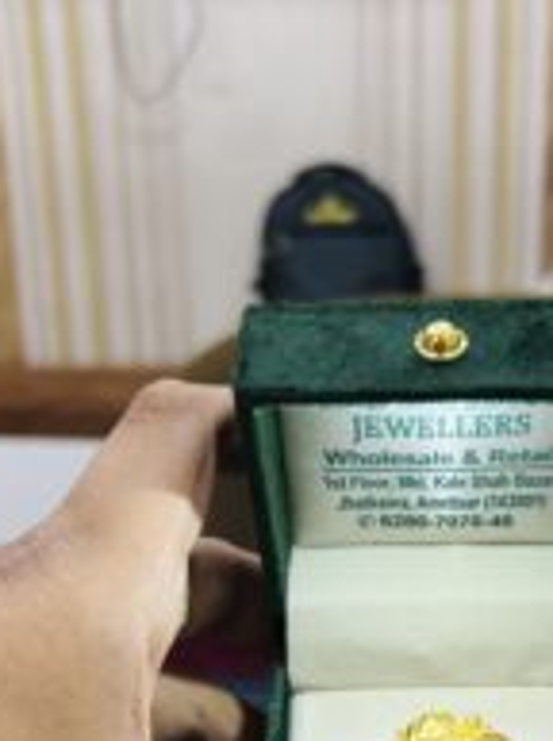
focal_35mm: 54
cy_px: 576
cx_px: 399
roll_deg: -0.5
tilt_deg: -19.2
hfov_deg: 26.7
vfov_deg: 34.7
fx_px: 1154
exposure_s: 1/100
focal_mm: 5.7
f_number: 1.5
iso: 50
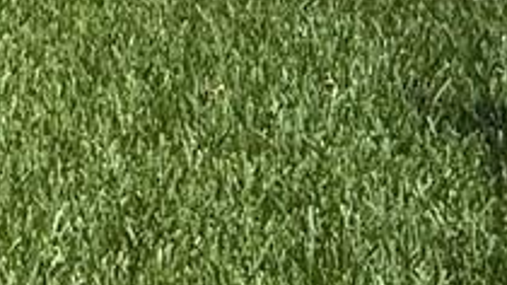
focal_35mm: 116
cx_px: -608
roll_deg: +0.4
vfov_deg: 9.6
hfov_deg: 14.3
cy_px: -331
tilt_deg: +1.0
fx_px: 1559
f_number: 2.2
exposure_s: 1/3460
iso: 50
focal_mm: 2.22
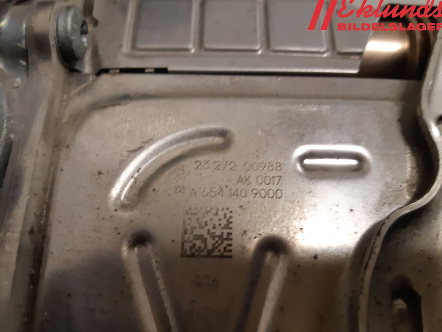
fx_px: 345
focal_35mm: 27
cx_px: 216
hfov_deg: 65.3
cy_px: 165
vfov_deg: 51.4
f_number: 1.7
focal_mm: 3.93
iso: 160
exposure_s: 1/60
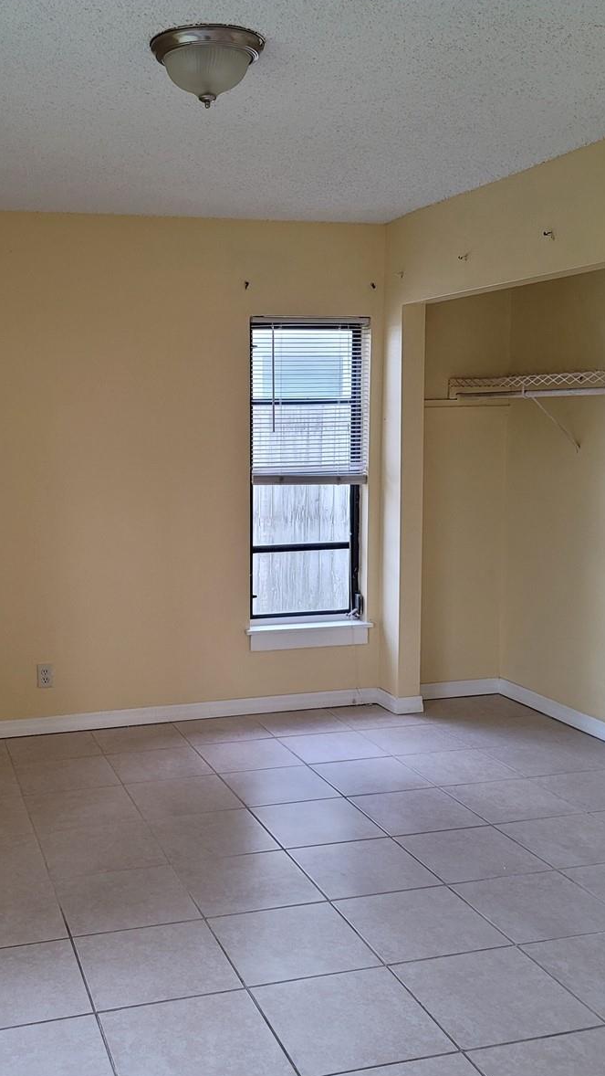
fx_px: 1055
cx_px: 187
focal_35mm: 37
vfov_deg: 54.0
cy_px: 541
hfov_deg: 31.7
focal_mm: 7
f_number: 1.8
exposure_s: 1/119
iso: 200
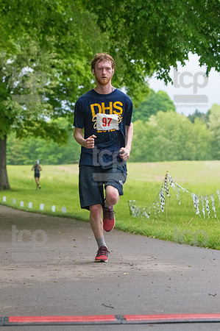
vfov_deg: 10.6
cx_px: 110
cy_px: 166
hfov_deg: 7.0
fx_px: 1792
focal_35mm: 195
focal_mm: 130
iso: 6400
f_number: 5.6
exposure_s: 1/1250
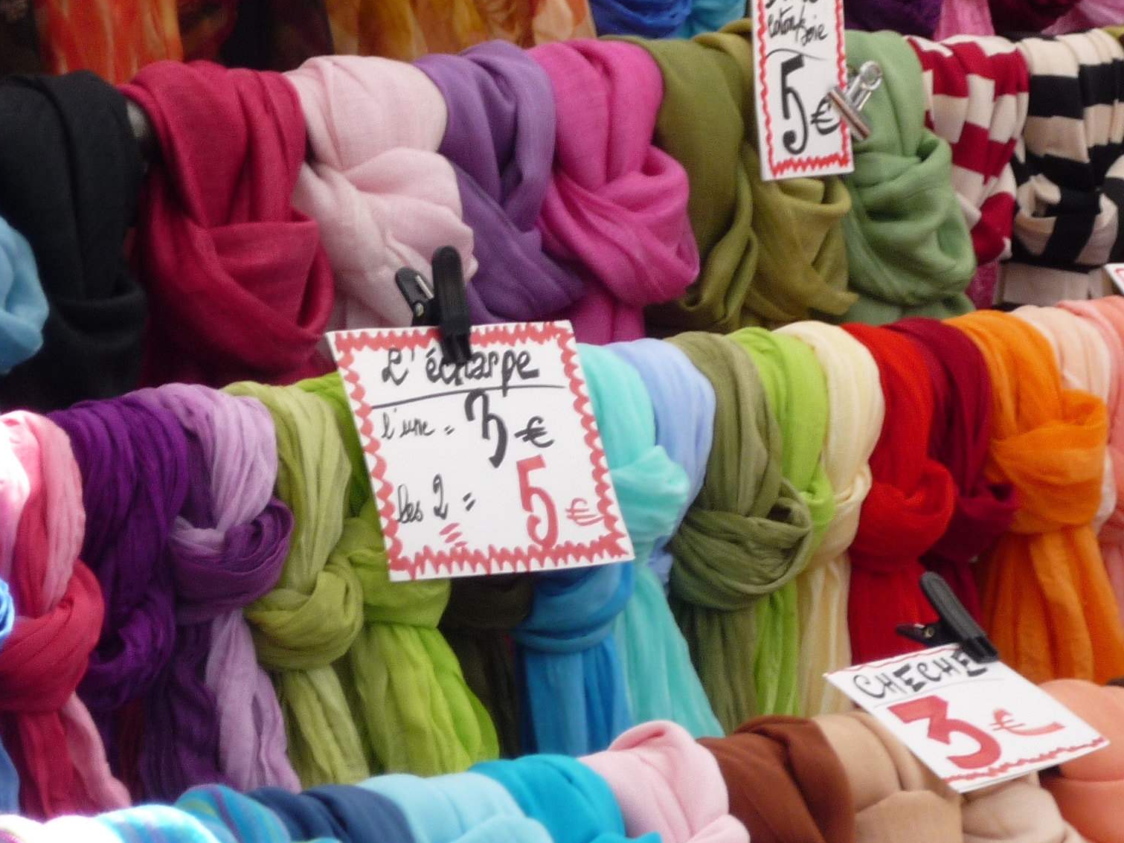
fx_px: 8052
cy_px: 520
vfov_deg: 6.0
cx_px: 540
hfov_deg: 8.0
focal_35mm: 248
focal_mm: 22.8
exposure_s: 1/160
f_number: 5.8
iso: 100
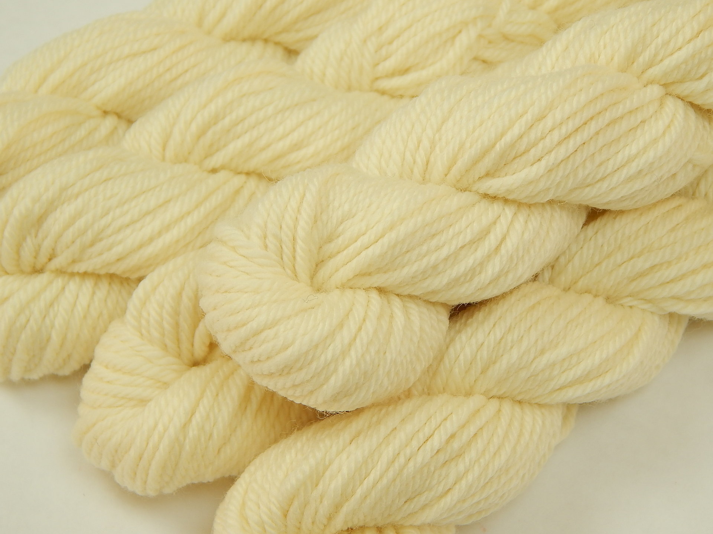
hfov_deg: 22.8
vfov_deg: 17.2
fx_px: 1771
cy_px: 267
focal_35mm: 86
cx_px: 356
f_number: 4.3
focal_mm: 15.3
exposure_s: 1/25
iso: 125
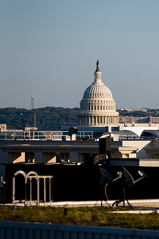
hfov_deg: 6.9
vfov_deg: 10.3
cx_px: 80
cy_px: 120
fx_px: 1325
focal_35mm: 200
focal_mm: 200
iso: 400
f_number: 3.5
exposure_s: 1/4000
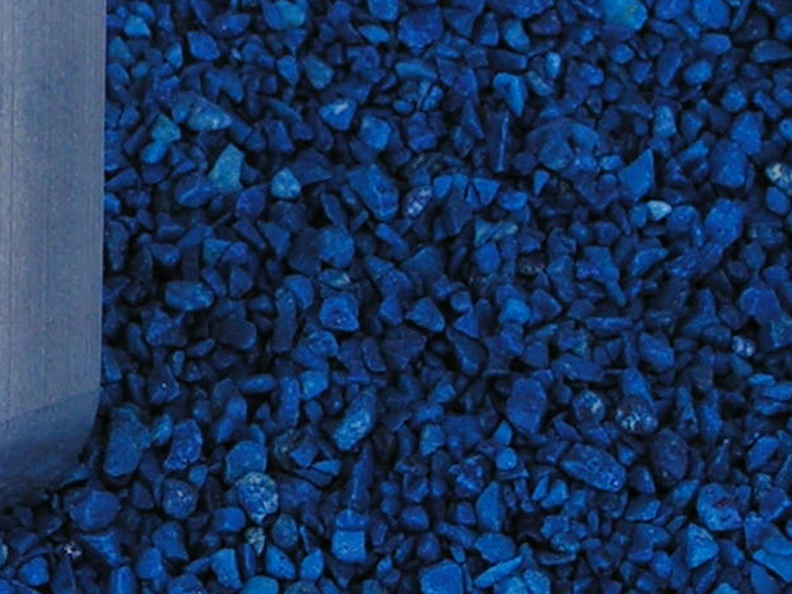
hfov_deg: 5.9
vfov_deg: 4.5
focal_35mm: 328
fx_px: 7505
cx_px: -580
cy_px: 45
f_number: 4.5
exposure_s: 1/200
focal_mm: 14.8
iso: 50
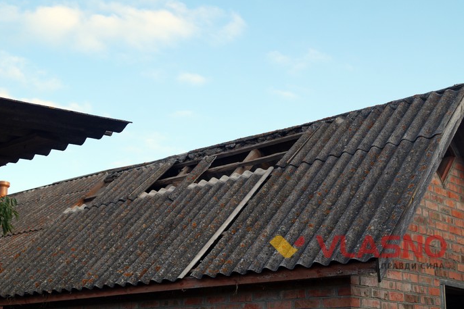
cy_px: 155
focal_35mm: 54
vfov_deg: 25.3
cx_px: 229
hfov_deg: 37.2
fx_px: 689
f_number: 8
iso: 100
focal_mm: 35
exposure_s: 1/80
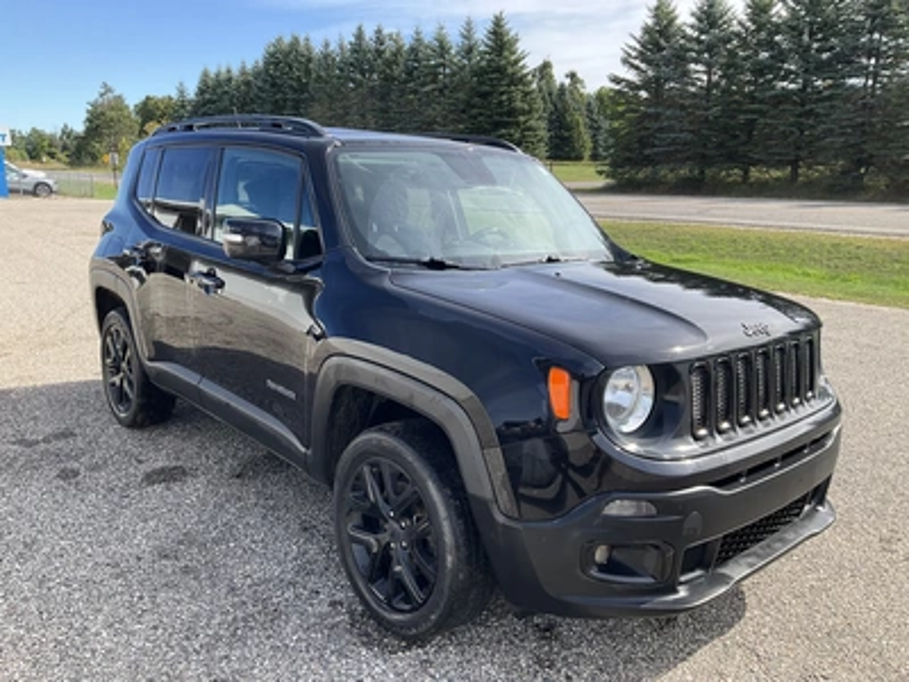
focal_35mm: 29
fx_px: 762
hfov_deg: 61.7
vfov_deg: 48.2
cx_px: 454
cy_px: 341
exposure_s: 1/534
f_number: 1.8
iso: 25
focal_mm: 3
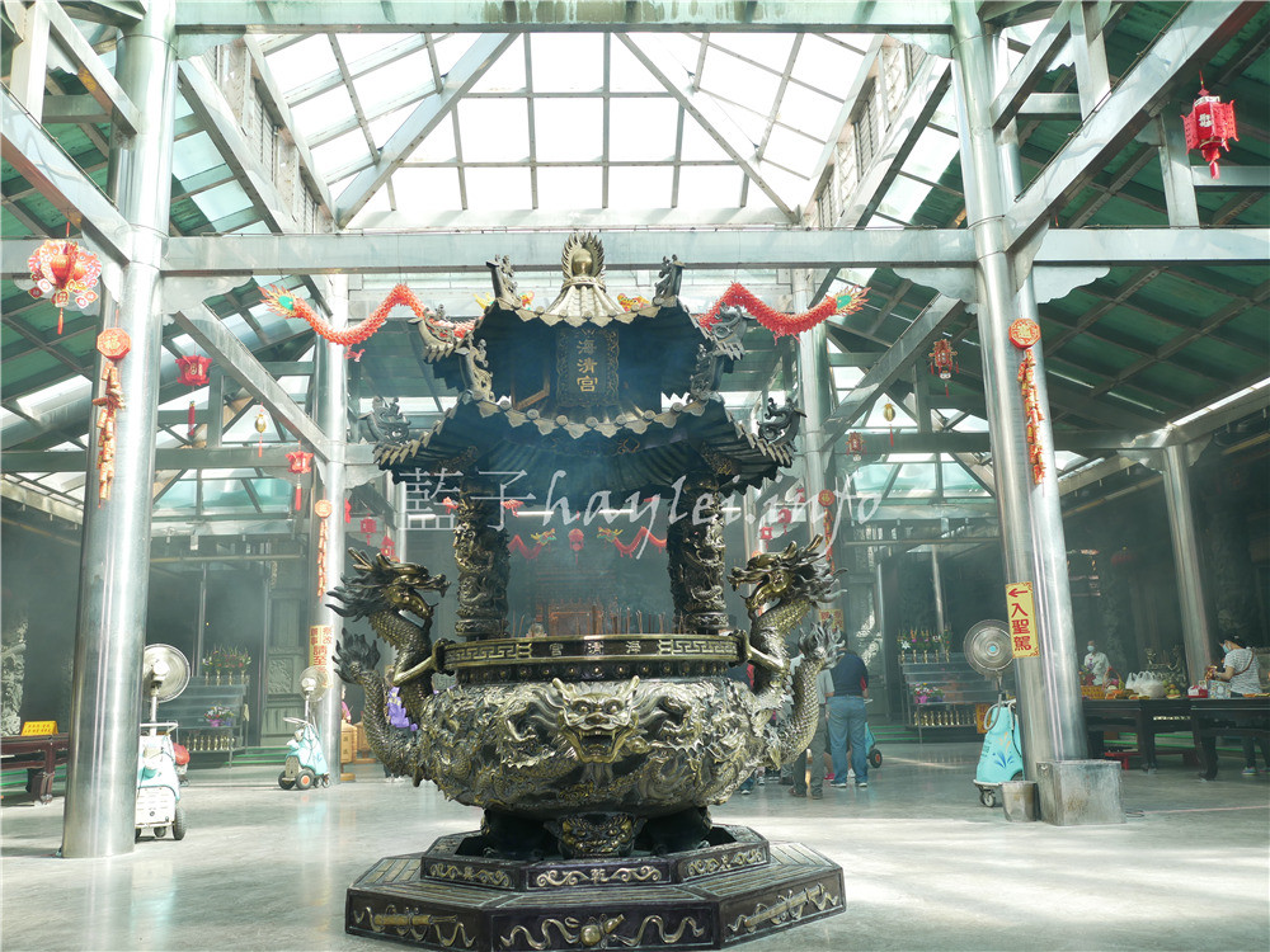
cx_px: 635
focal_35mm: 30
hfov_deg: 60.0
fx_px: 1101
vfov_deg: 46.8
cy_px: 476
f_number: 2.5
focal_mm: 15
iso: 200
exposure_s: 1/250
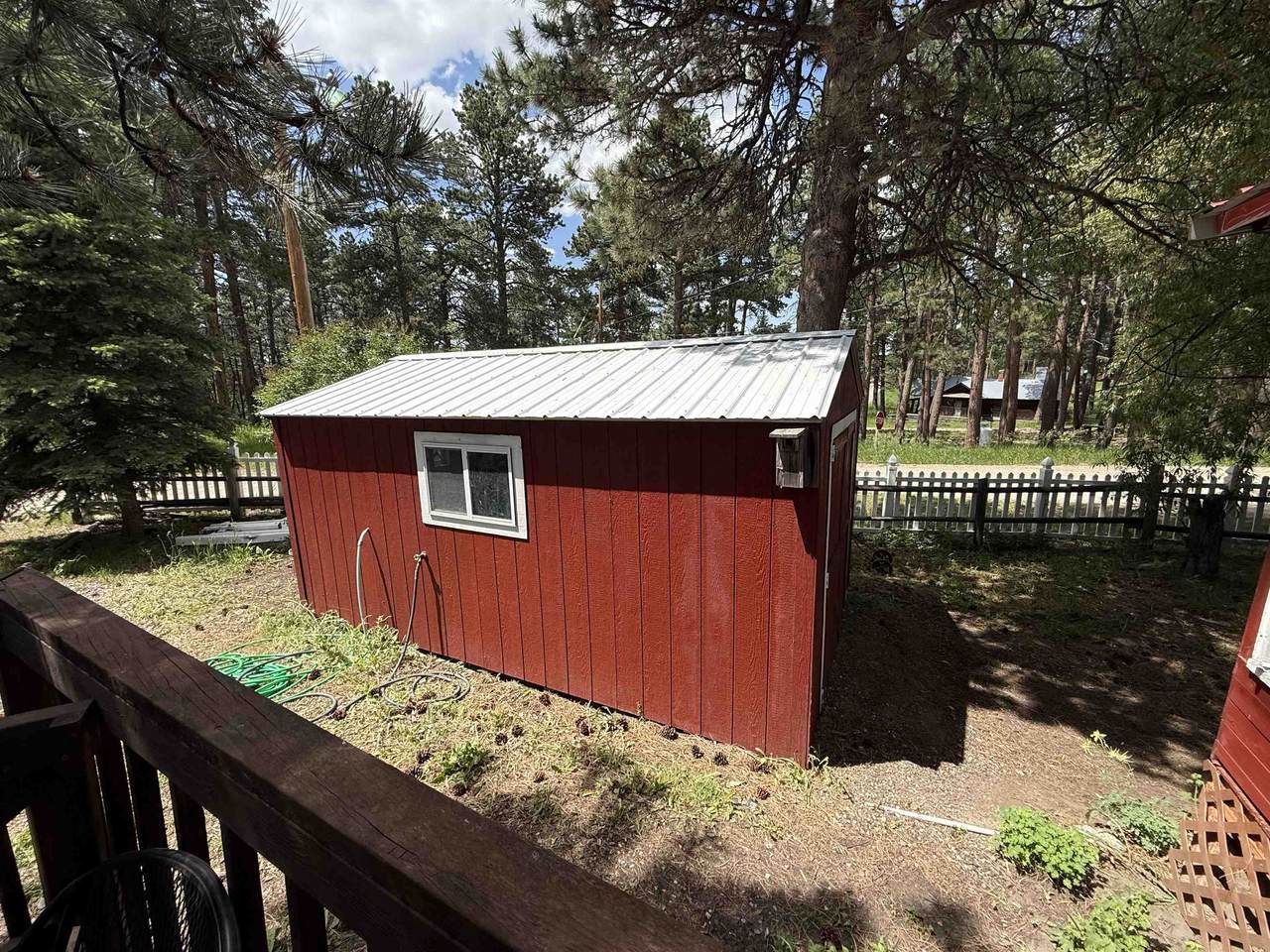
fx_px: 514
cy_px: 476
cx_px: 635
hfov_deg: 102.1
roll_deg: +0.7
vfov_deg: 85.7
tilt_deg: -11.5
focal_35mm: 14
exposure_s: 1/1901
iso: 64
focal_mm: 2.22
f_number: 2.2
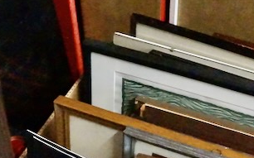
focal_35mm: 64
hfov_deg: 31.8
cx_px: 160
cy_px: 167
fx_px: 443
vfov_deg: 19.6
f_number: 6.3
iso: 16000
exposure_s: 1/200
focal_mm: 20
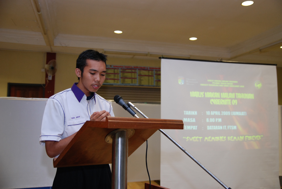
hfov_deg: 53.0
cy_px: 94
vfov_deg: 37.0
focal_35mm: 36
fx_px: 283
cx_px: 141
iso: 500
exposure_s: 1/60
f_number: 2.8
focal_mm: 24
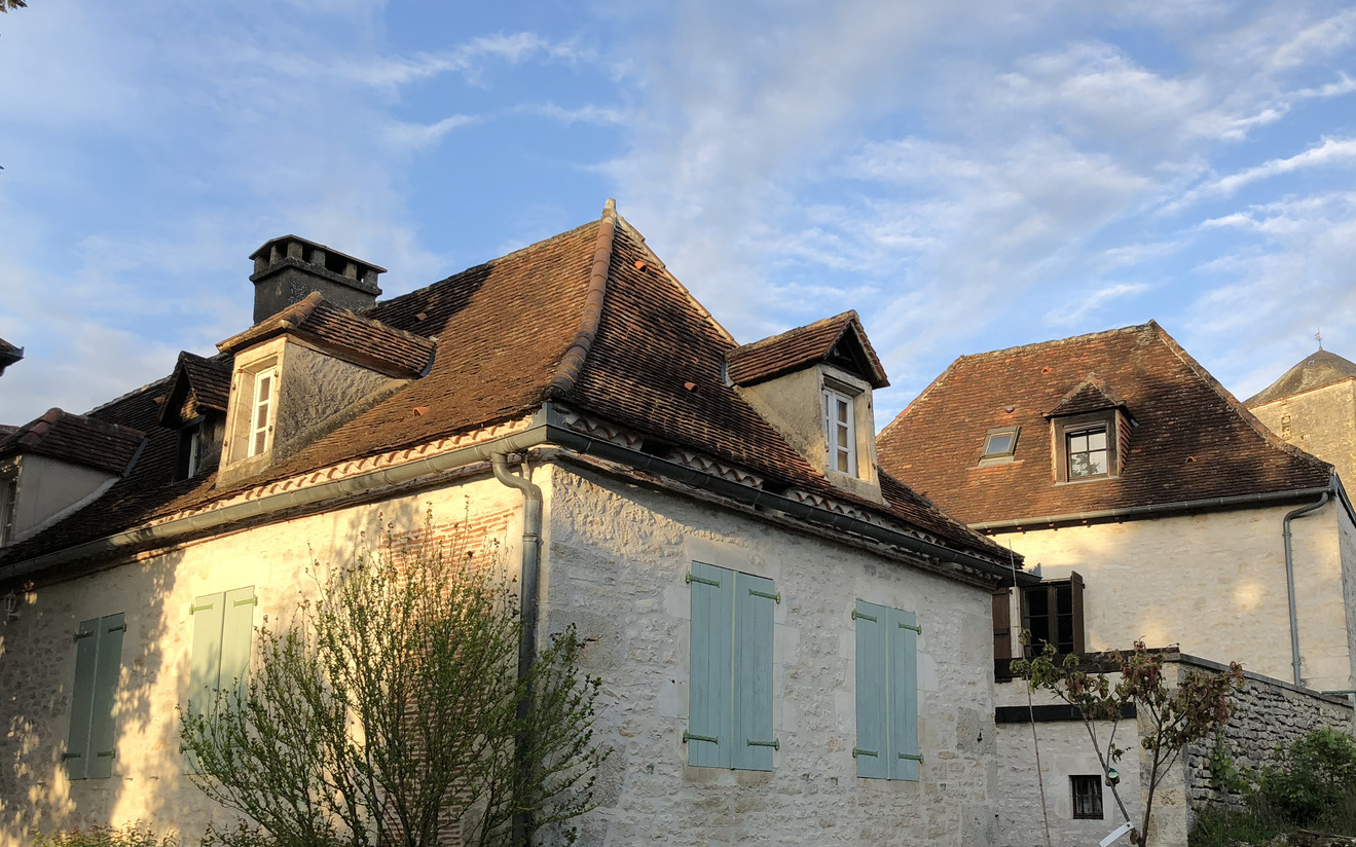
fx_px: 1330
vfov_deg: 34.9
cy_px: 587
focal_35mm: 36
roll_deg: +0.3
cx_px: 754
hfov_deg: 53.9
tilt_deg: +11.6
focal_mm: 4
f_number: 1.8
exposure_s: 1/552
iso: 20
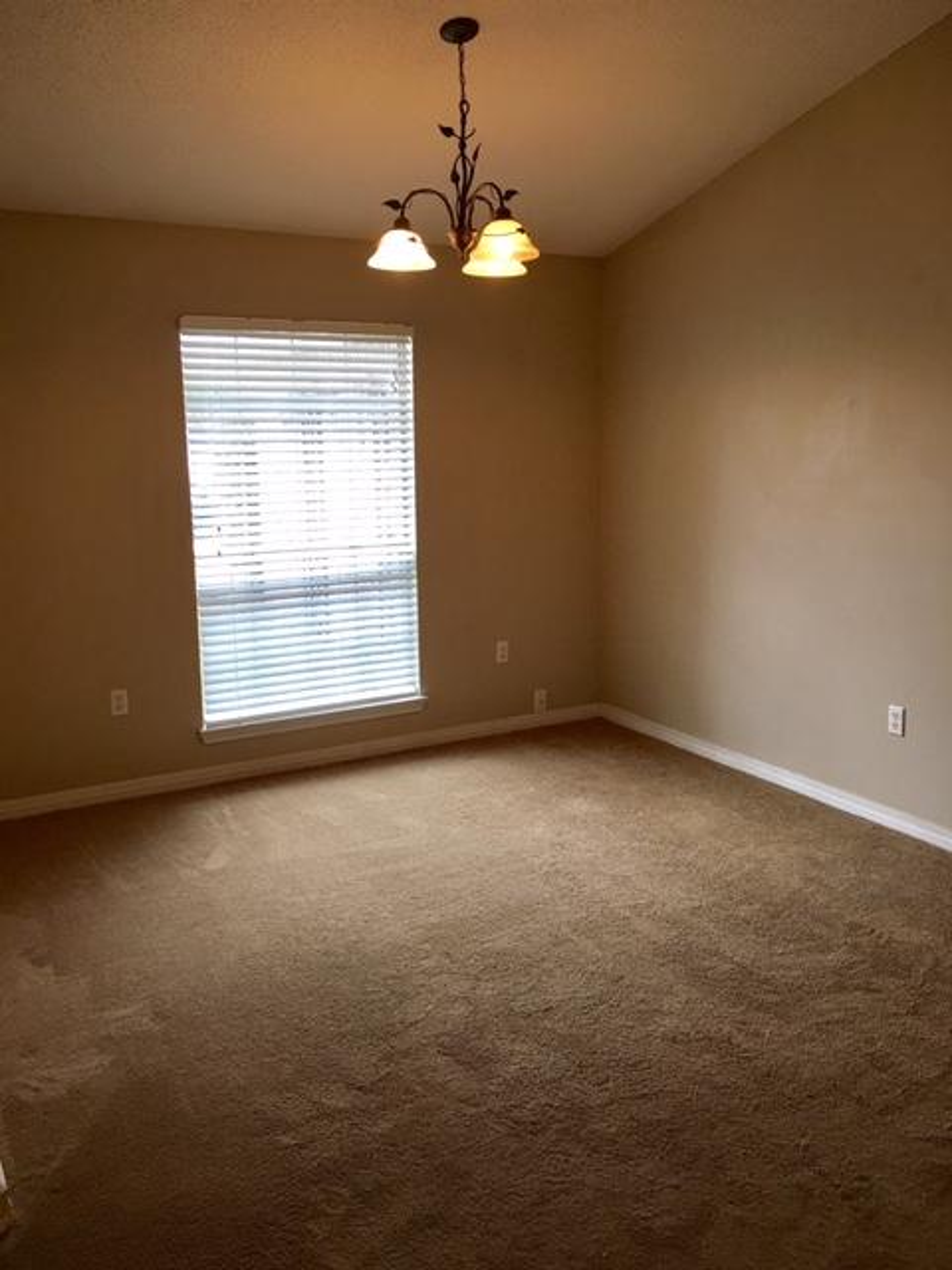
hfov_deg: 48.2
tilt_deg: -9.7
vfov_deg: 61.7
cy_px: 635
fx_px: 1063
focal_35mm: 29
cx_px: 476
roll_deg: +0.1
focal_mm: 4.15
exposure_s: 1/30
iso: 32
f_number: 2.2
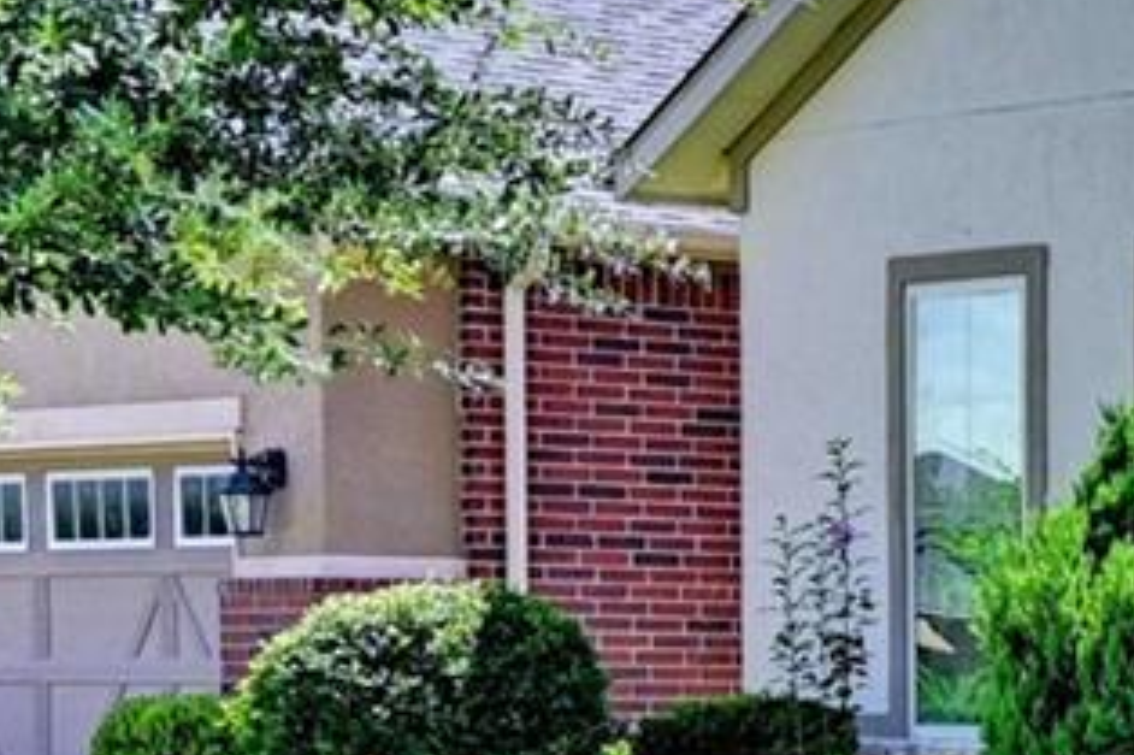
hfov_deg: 10.2
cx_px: 3312
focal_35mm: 153
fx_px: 4825
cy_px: 784
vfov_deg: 8.9
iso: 400
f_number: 8
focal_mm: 23.5
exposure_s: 1/1000
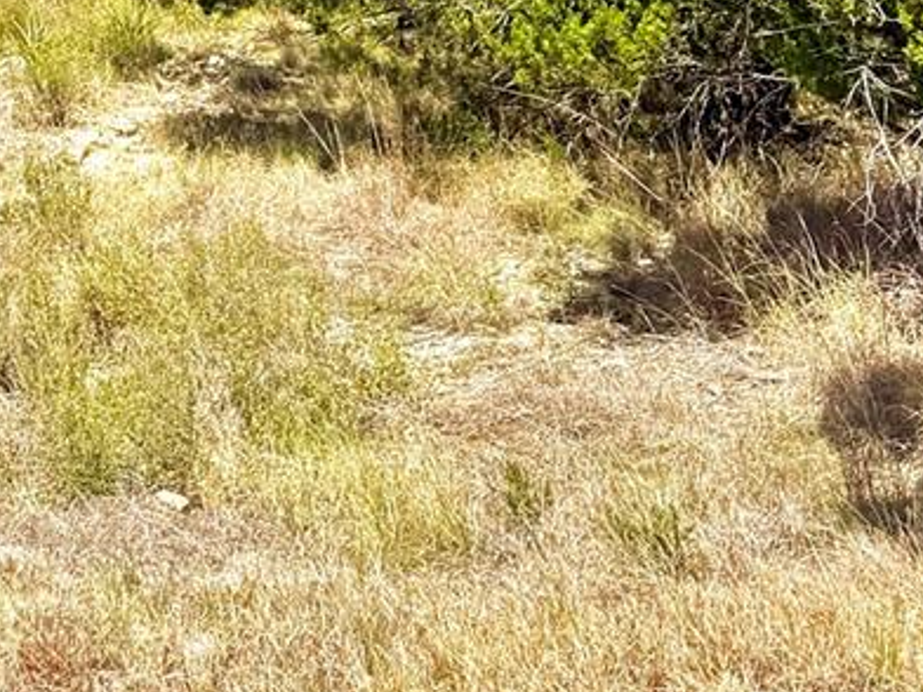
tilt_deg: +10.9
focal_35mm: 94
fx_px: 2506
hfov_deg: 20.2
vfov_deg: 12.1
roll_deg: -2.3
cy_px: -1047
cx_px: -21
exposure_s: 1/7353
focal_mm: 6.76
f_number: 1.78
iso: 80
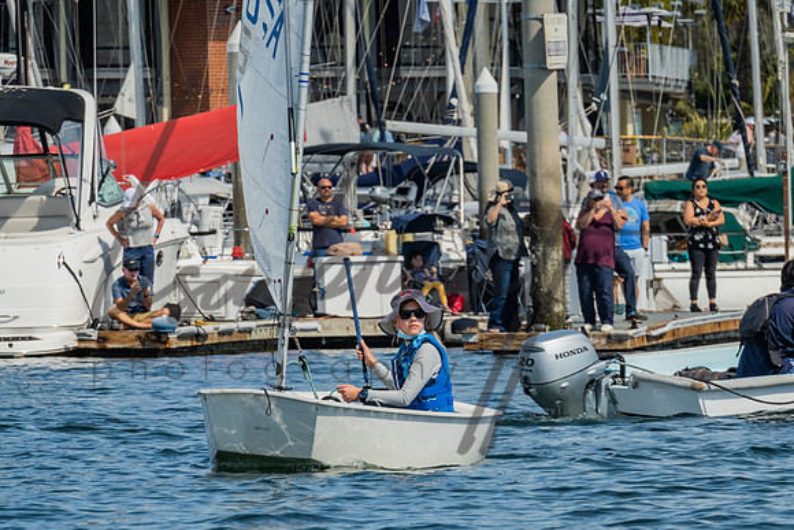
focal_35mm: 401
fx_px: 8851
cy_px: 263
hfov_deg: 5.1
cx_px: 429
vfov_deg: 3.4
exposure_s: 1/250
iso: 250
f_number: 10
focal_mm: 200
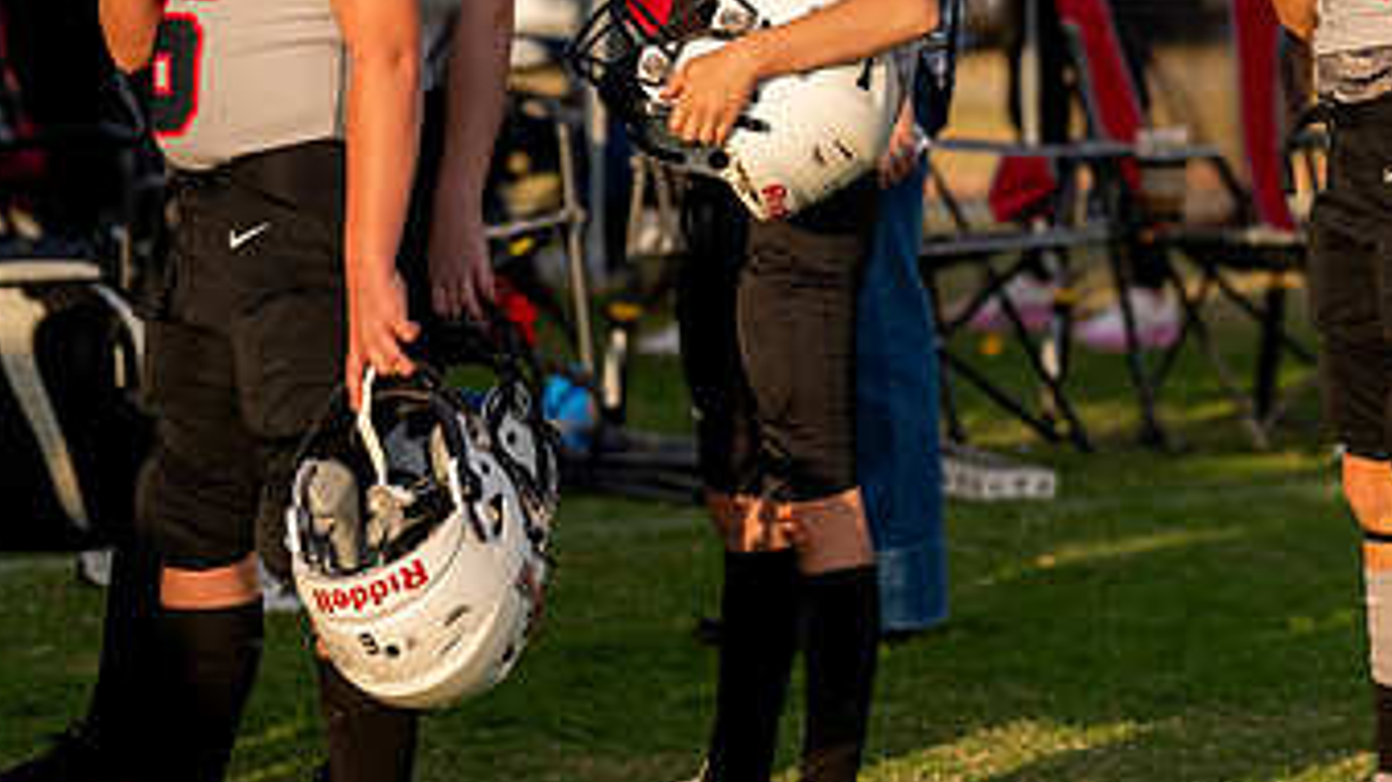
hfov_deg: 10.0
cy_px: 107
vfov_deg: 5.6
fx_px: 7971
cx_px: 925
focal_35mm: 216
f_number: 2.8
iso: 400
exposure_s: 1/3200
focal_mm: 110
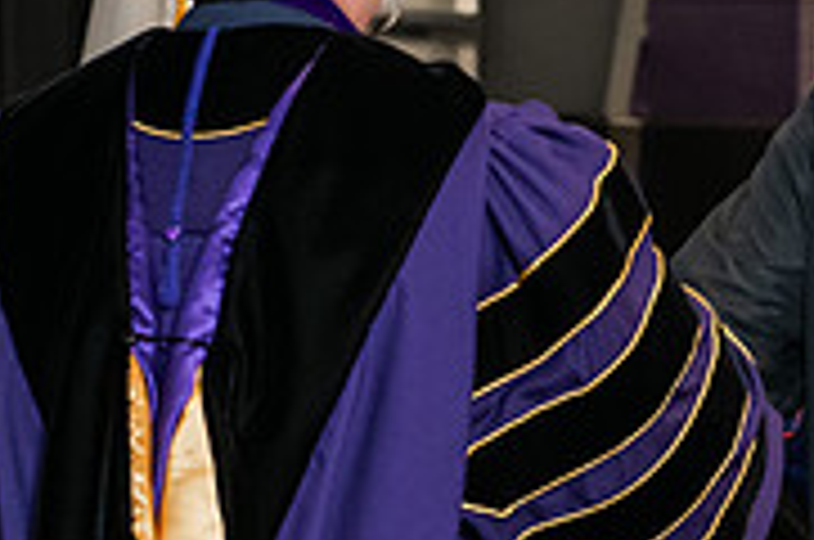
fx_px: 4785
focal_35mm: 212
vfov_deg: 6.4
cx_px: 747
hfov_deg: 9.7
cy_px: 79
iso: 2500
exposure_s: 1/200
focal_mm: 66
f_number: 5
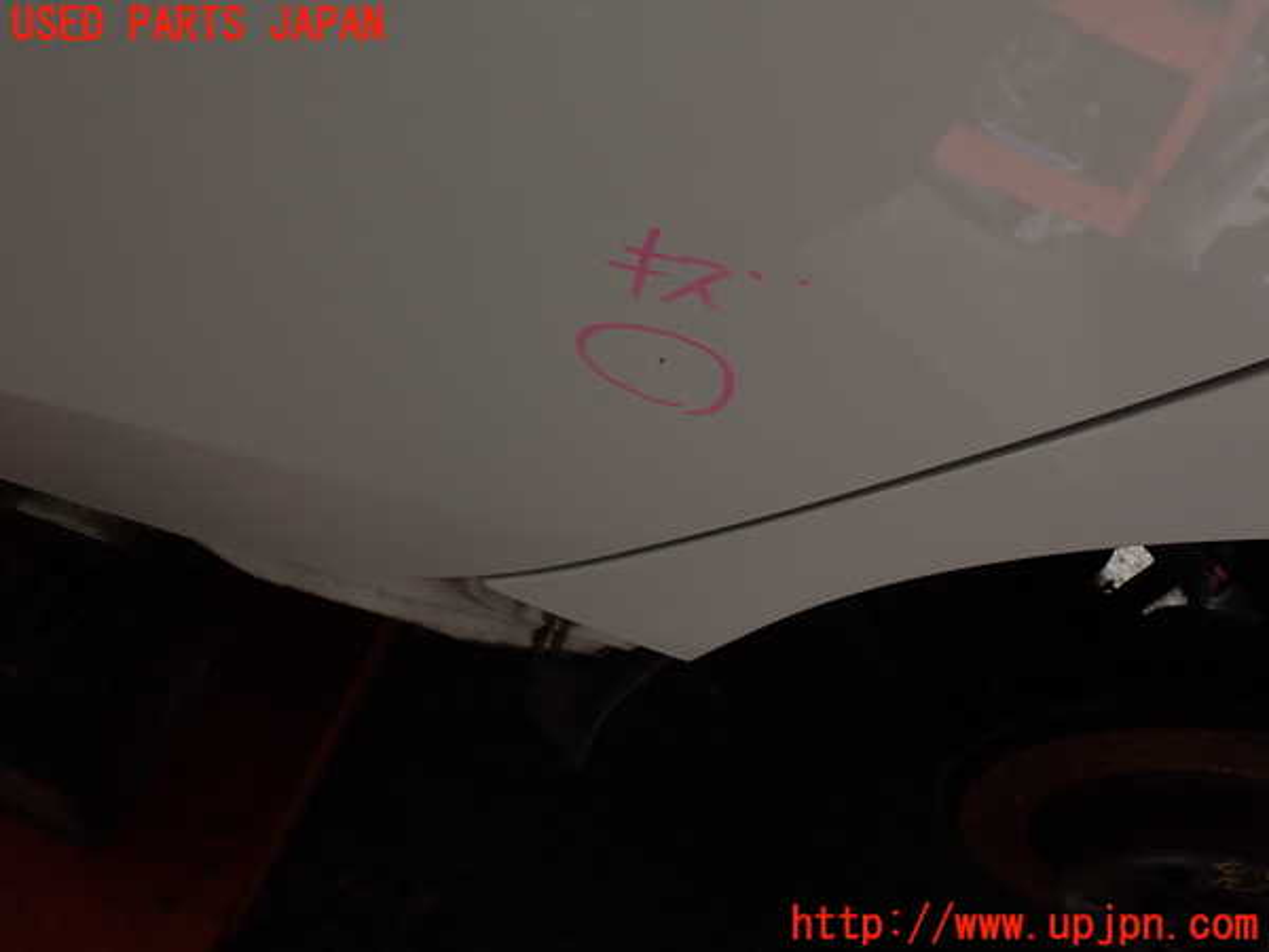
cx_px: 634
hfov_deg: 60.0
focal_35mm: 30
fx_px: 1100
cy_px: 476
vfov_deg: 46.8
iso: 100
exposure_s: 1/400
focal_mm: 5.4
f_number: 3.2
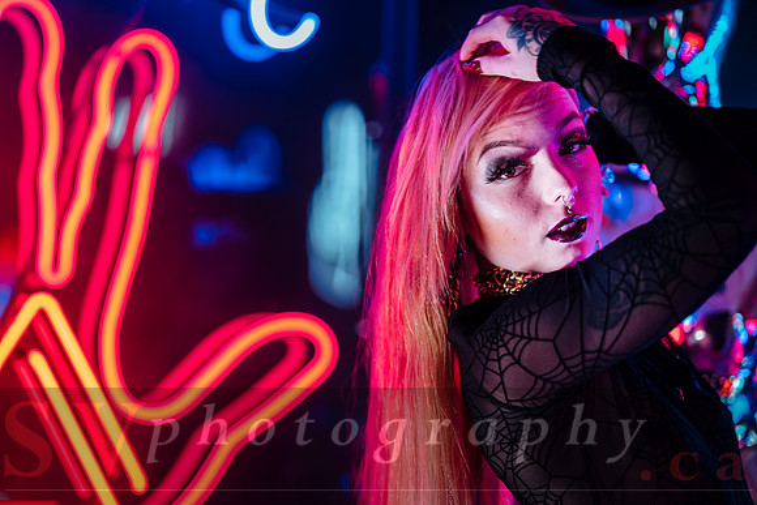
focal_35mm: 90
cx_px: 378
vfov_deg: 15.1
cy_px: 284
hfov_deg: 22.5
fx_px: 1903
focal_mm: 110
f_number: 2
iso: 400
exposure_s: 1/100
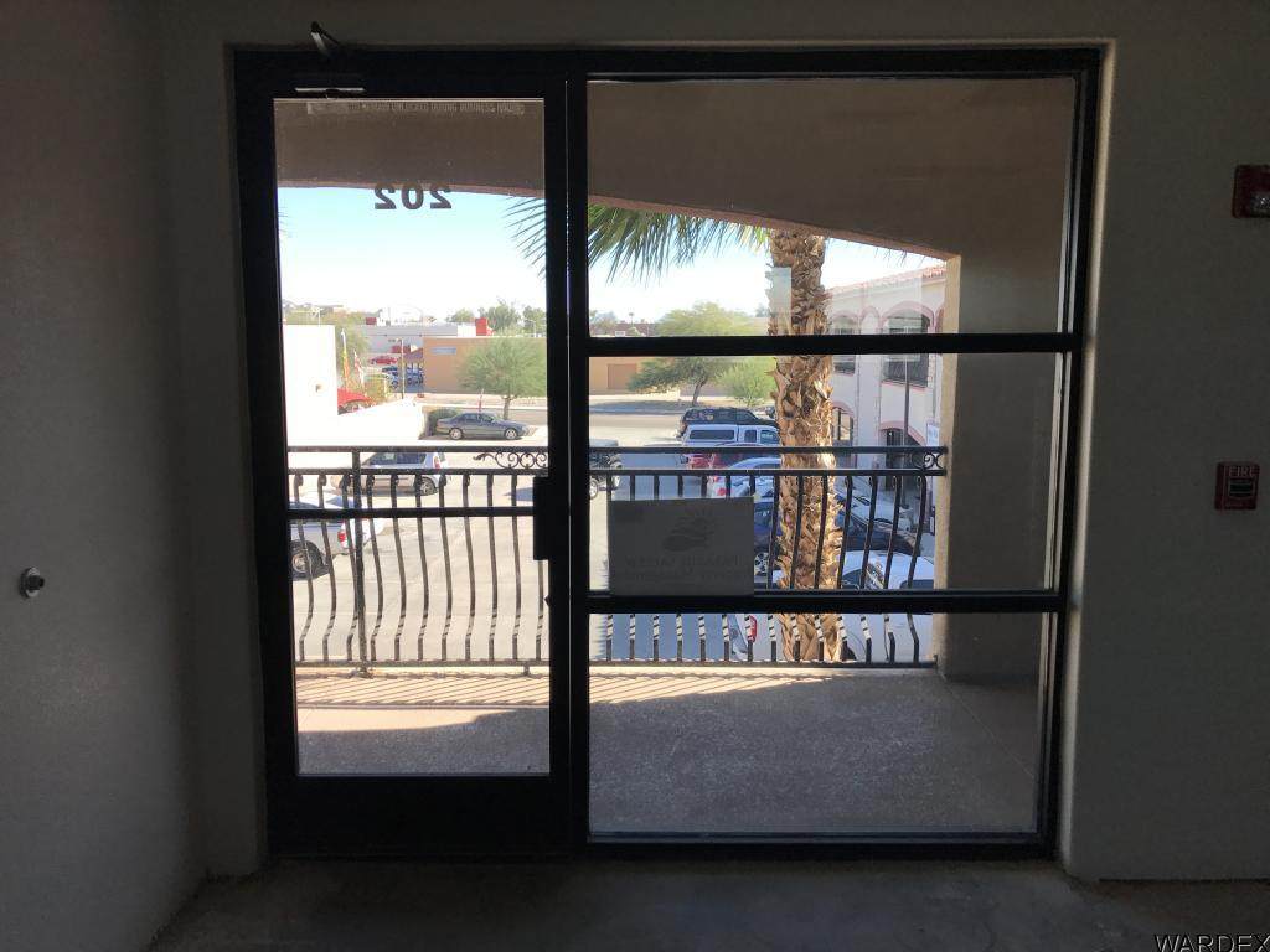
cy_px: 476
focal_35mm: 28
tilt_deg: -8.3
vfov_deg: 49.7
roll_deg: +0.4
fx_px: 1027
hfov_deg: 63.4
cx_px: 635
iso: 20
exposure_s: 1/429
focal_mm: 3.99
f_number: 1.8
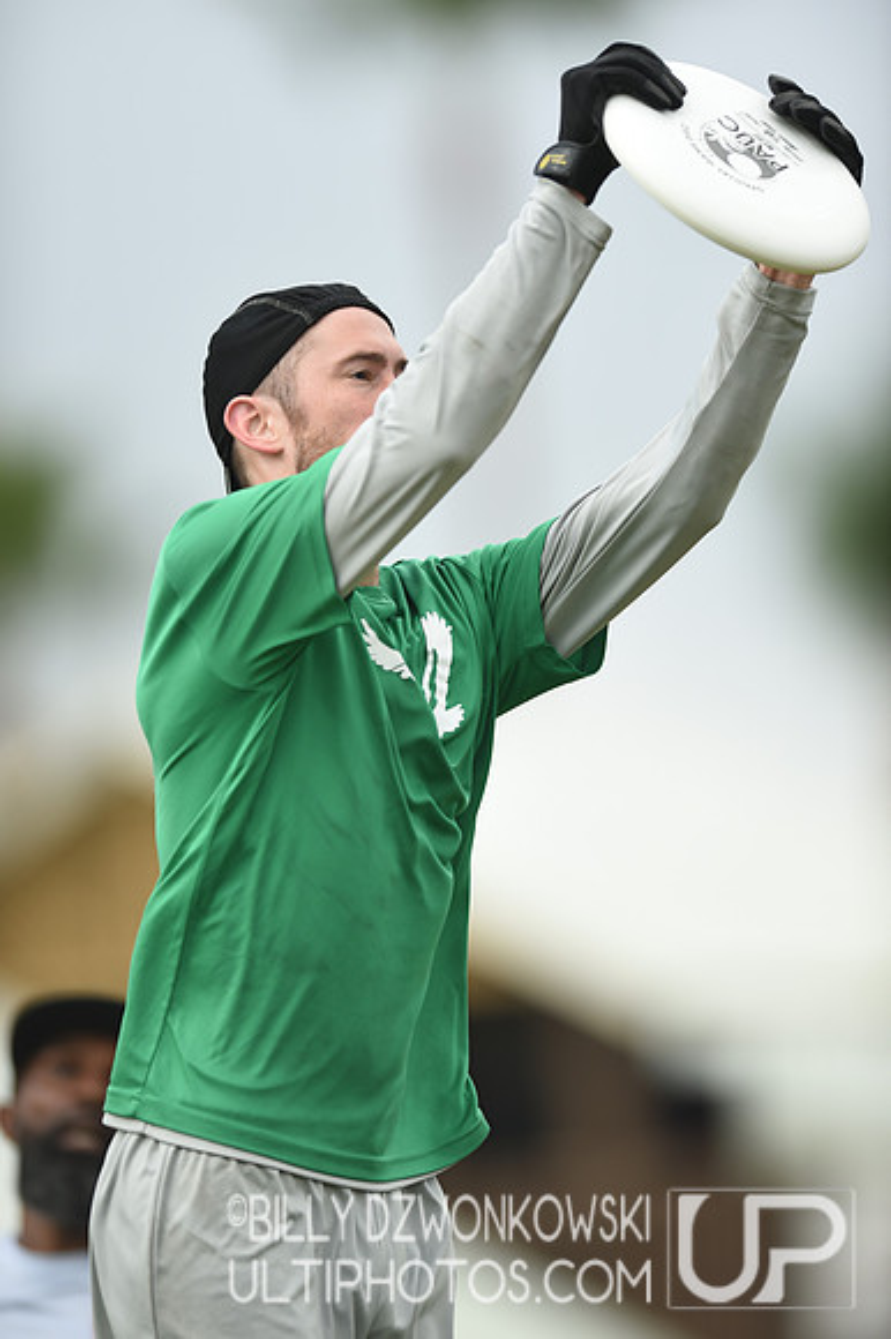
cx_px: 446
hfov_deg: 3.4
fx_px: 14867
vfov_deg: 5.2
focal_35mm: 400
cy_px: 670
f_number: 2.8
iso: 160
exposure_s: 1/1250
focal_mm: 400
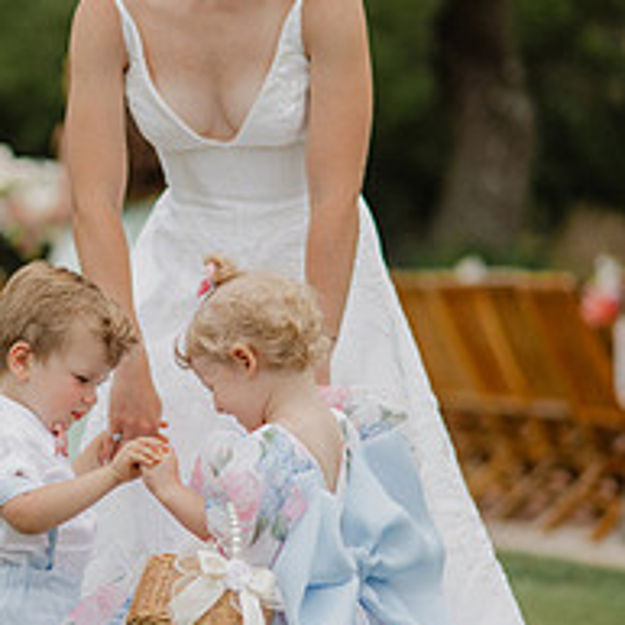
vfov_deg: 10.4
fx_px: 3432
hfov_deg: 10.4
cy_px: 314
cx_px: 142
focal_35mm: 168
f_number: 1.8
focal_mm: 85
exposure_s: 1/2000
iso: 100
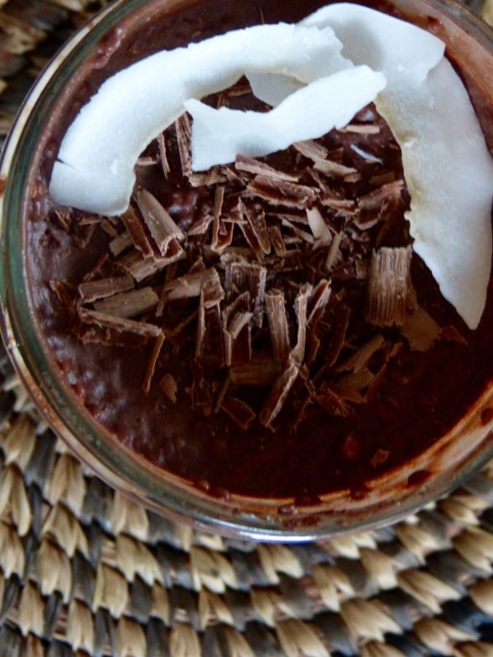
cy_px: 229
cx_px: 289
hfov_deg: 13.3
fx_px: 2108
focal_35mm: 111
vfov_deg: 17.7
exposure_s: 1/6
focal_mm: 14.5
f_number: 3.4
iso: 400
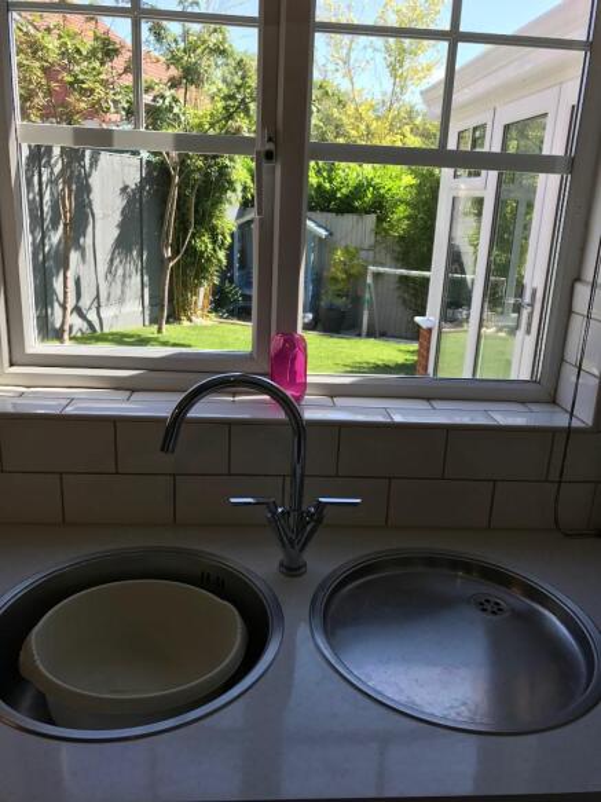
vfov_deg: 63.5
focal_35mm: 28
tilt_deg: -15.8
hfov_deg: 49.7
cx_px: 300
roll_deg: -3.9
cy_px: 401
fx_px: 648
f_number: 1.8
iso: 20
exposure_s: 1/424
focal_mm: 3.99
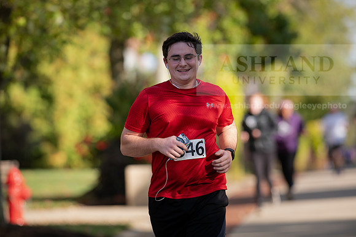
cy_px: 118
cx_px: 178
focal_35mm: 300
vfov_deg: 4.6
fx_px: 2967
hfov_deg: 6.9
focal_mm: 300
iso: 200
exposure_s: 1/500
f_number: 4.5
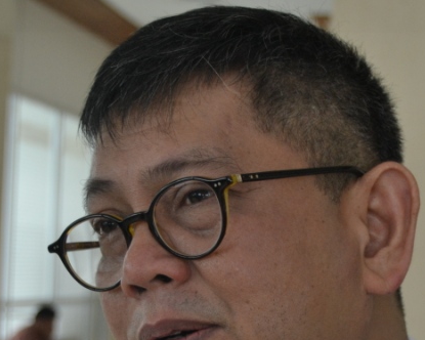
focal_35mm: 118
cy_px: 301
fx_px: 1484
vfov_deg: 13.0
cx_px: 307
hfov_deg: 16.2
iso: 560
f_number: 4.5
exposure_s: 1/60
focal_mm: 34
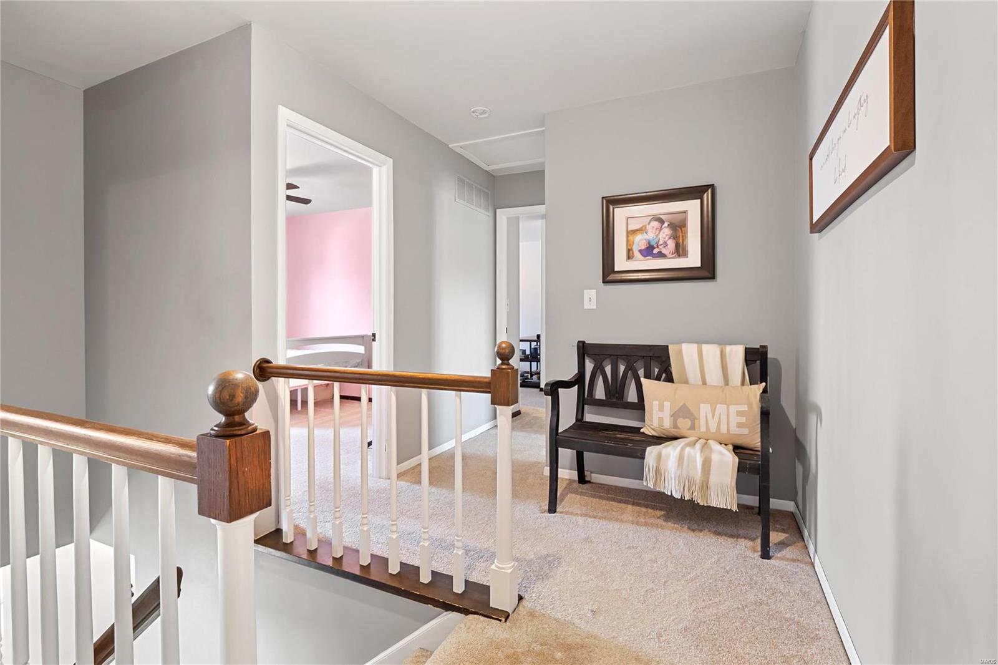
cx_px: 499
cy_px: 332
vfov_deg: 73.7
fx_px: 443
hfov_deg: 96.7
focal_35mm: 16
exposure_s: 1
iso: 400
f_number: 6.3
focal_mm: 8
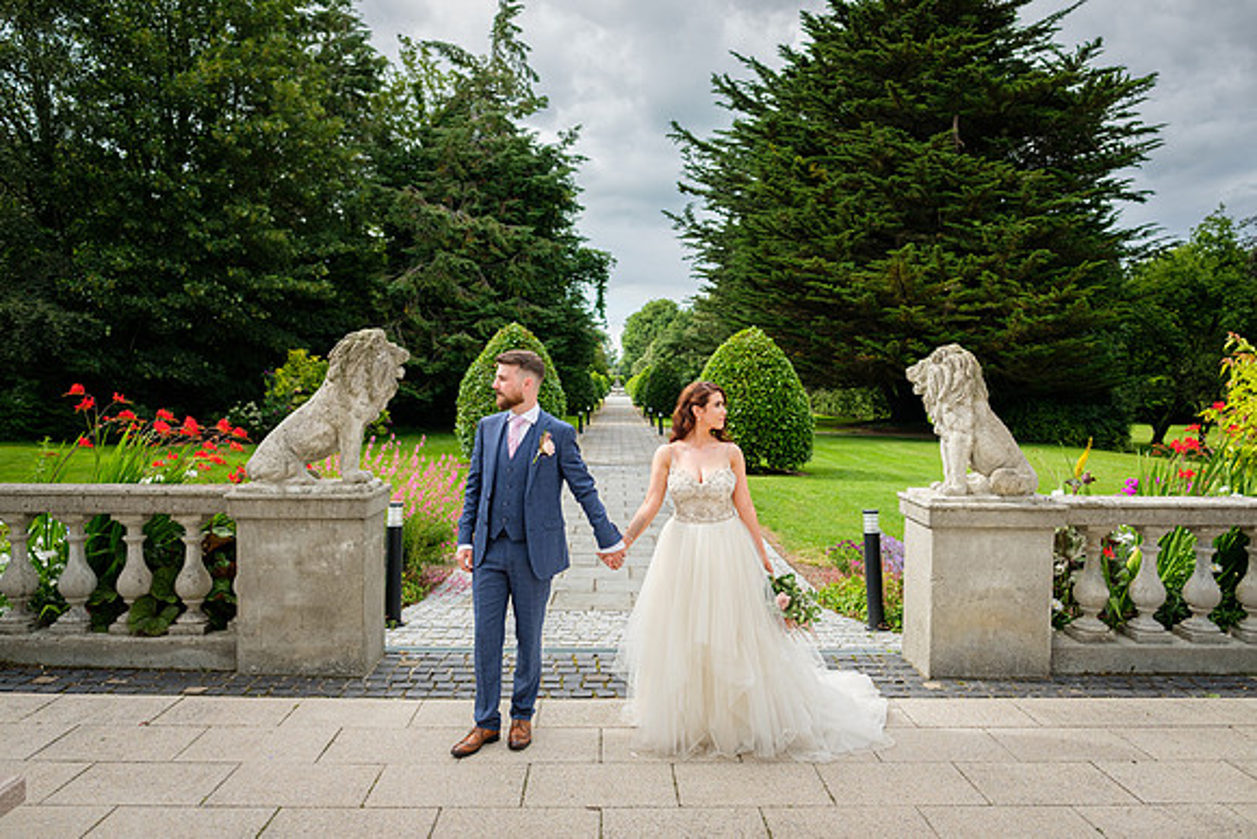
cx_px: 628
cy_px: 420
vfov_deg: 52.8
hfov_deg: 73.3
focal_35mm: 24
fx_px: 845
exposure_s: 1/1000
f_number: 2.5
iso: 200
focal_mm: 16
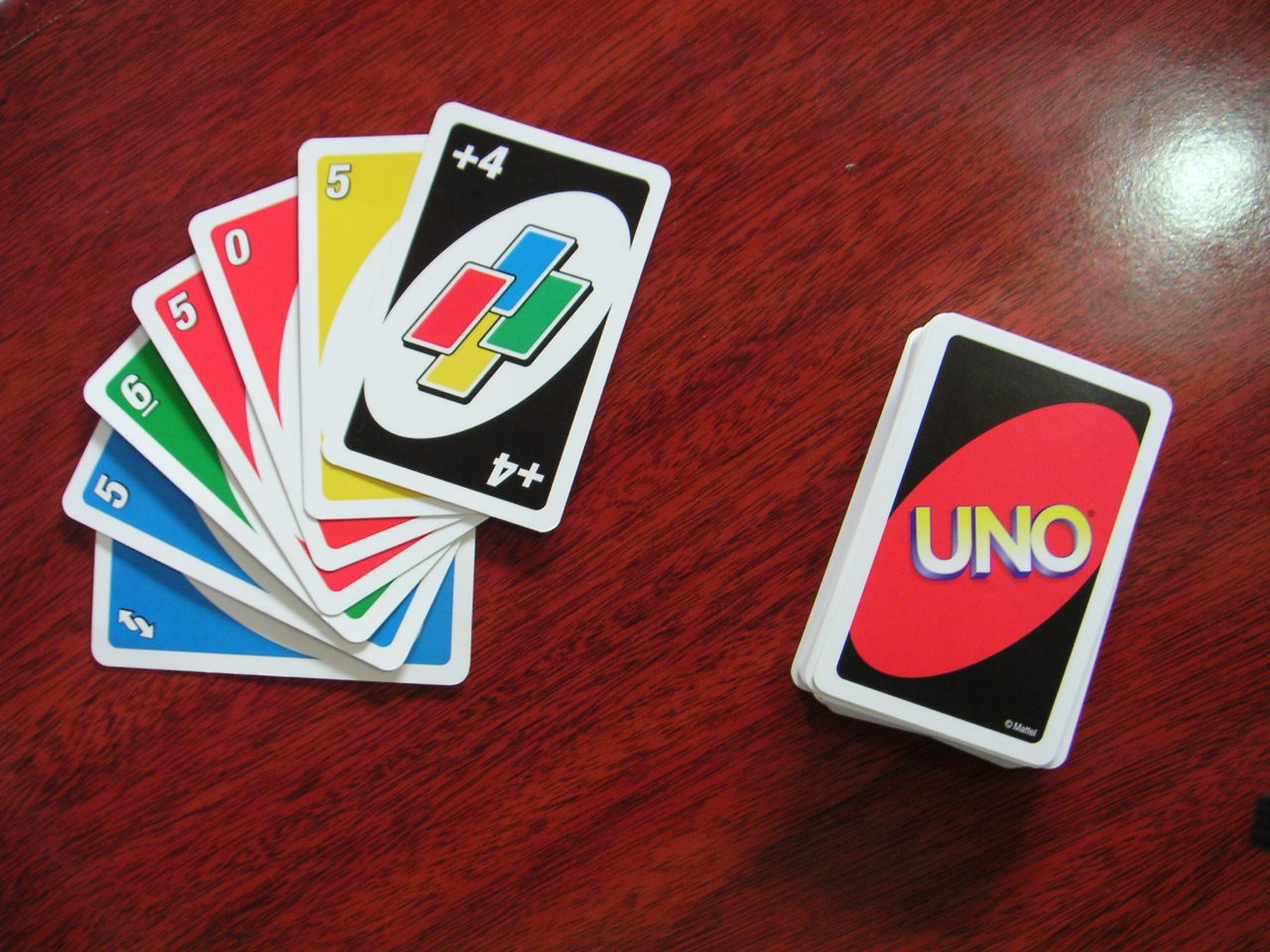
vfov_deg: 37.7
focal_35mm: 38
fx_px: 1394
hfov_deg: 49.0
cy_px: 476
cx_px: 635
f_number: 2.8
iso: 100
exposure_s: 1/10
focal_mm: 6
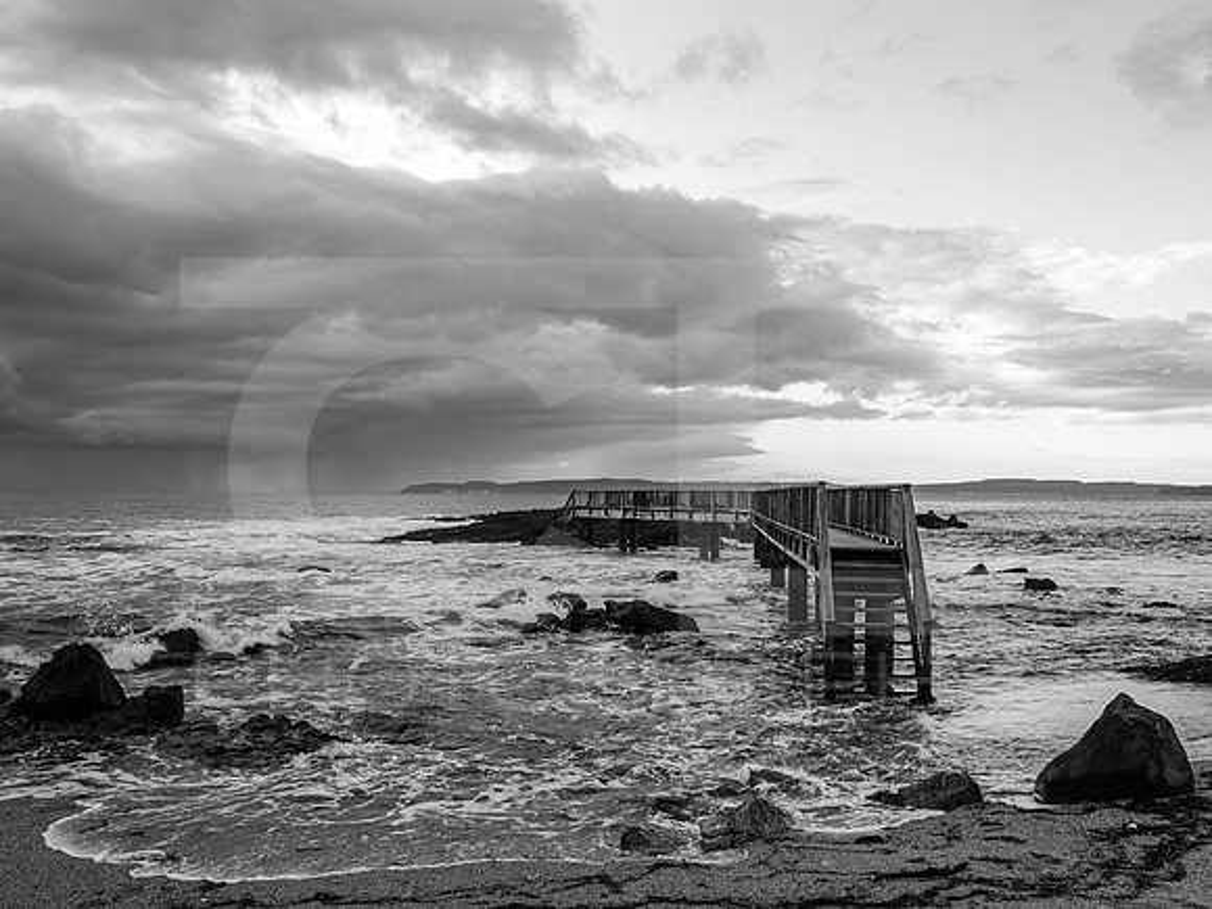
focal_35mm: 36
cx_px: 671
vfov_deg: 39.4
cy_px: 454
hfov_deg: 50.9
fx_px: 1271
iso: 400
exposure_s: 1/100
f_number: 16
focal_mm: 22
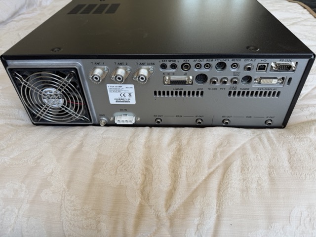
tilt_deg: -38.6
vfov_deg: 56.8
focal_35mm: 24
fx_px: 219
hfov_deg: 71.6
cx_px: 158
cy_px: 118
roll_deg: +0.2
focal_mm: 6.76
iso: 100
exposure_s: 1/121
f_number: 1.78
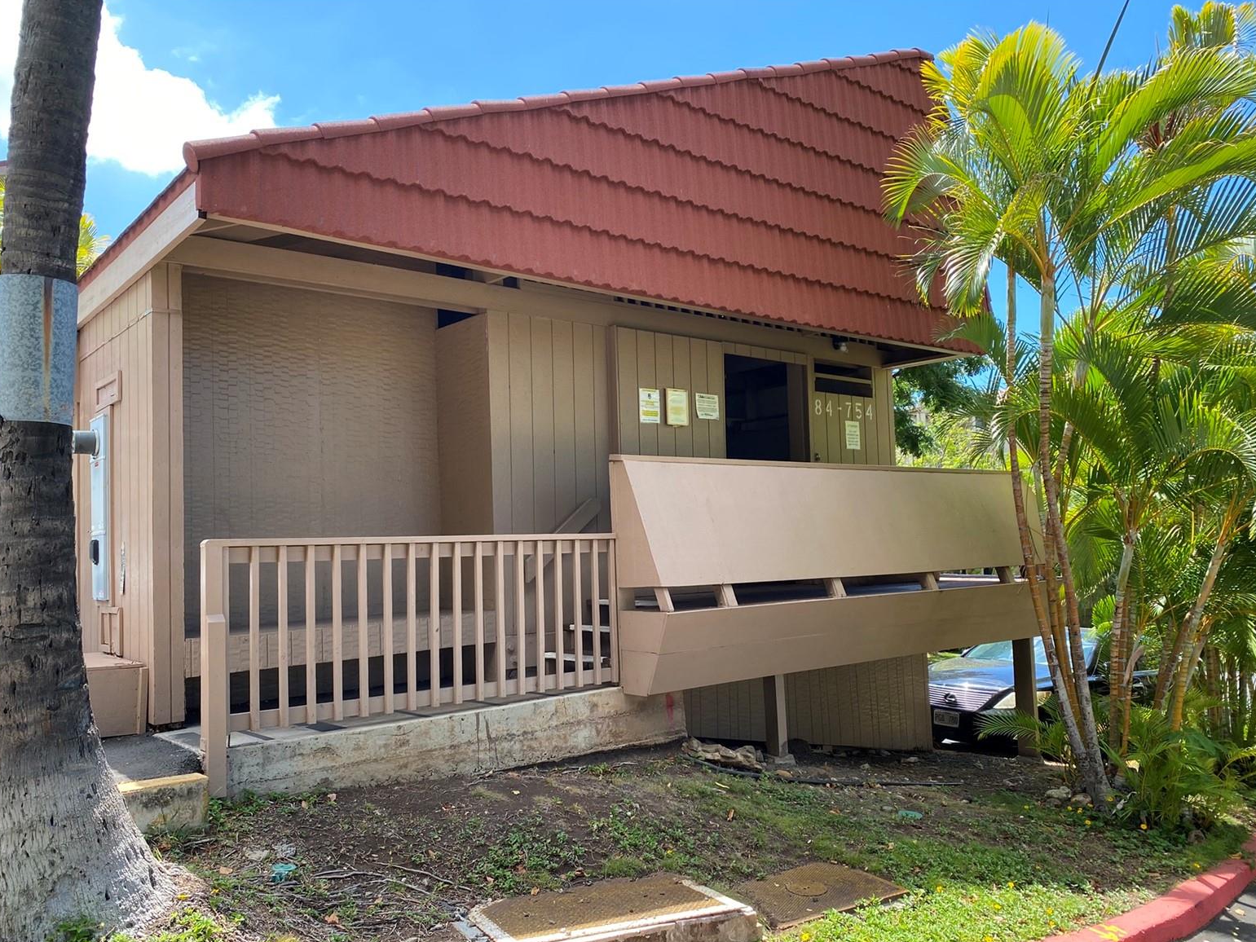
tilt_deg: +2.9
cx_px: 615
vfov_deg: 51.4
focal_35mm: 27
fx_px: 980
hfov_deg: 65.3
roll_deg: +1.6
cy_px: 482
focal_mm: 4.25
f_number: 1.8
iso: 32
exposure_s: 1/377
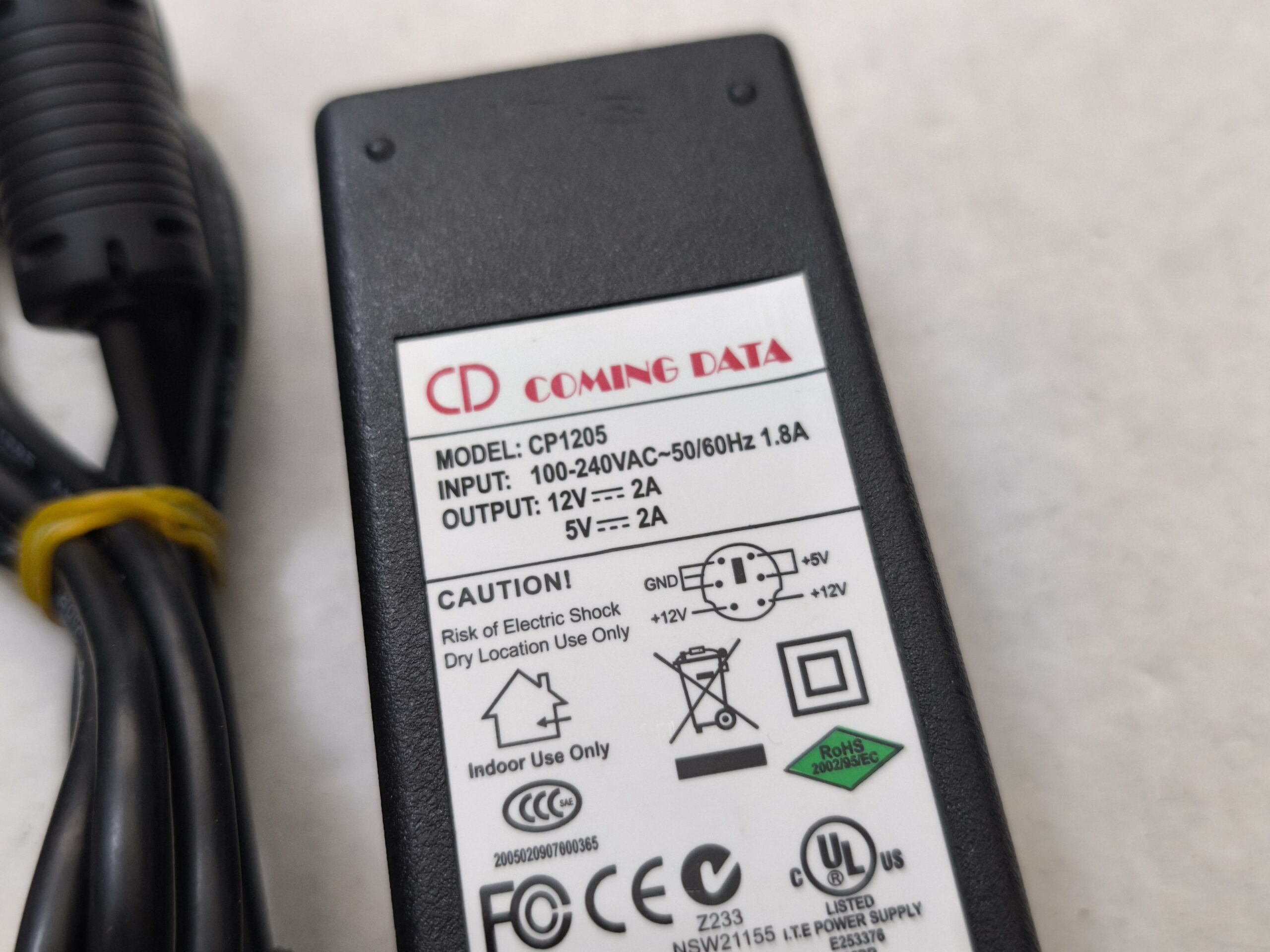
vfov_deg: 40.7
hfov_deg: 52.6
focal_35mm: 35
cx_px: 635
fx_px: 1284
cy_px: 476
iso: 640
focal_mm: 6.57
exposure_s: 1/50
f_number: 1.6
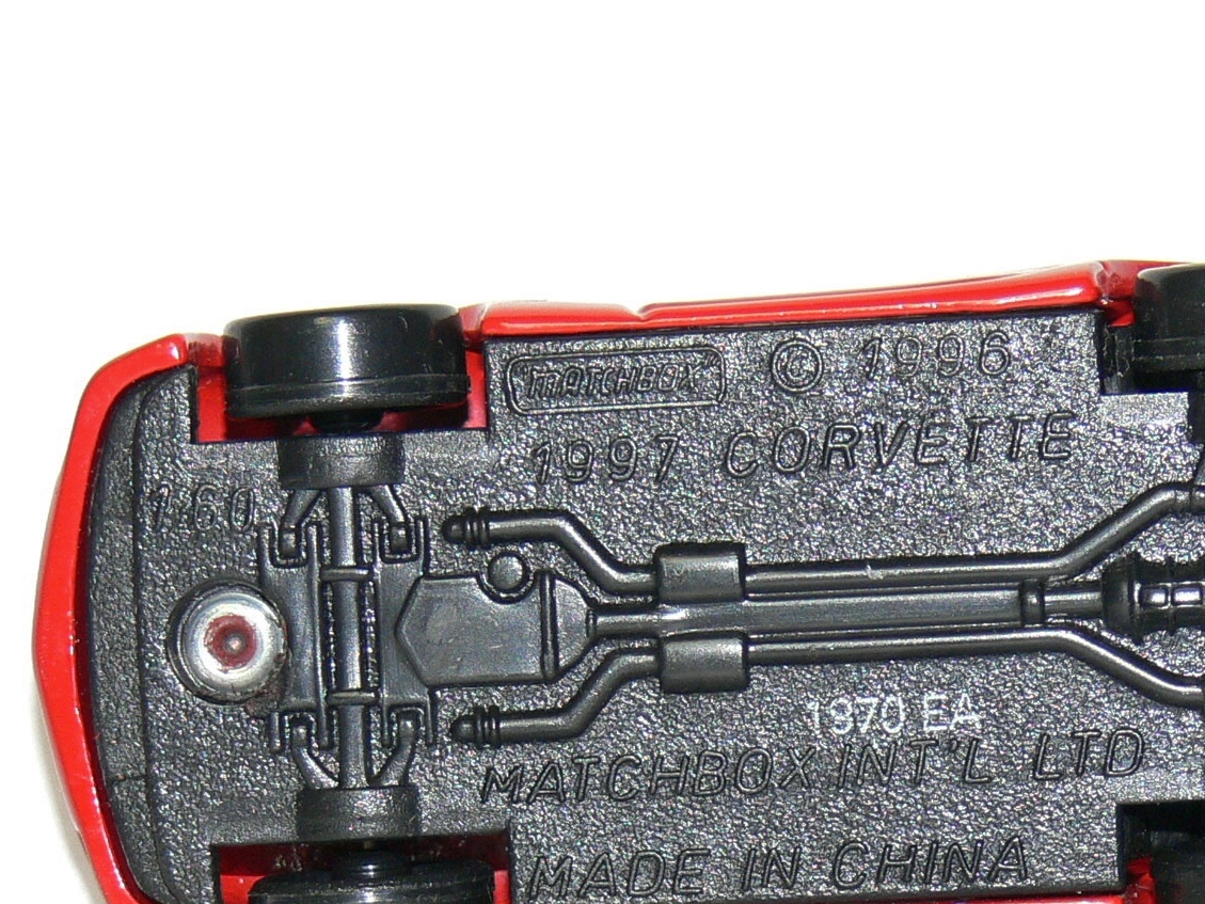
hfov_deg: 8.0
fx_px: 8634
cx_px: 842
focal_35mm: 248
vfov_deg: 6.0
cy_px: 599
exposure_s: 1/30
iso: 100
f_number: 4
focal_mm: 23.2
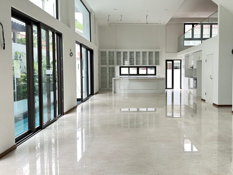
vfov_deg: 44.1
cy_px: 80
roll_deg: +0.1
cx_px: 141
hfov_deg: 56.3
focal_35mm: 32
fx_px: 215
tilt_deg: -2.9
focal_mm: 6.86
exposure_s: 1/121
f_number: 1.78
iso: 160
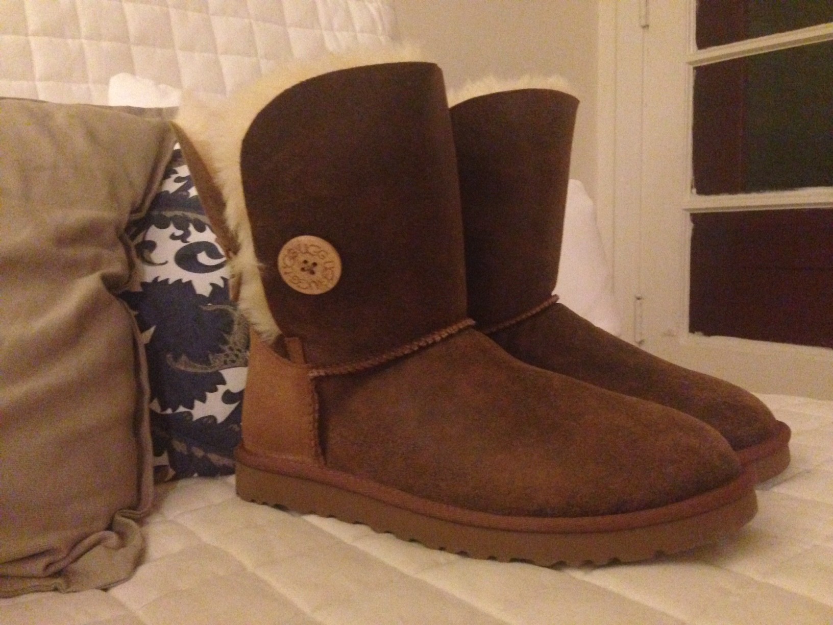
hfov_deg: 55.4
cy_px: 312
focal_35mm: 33
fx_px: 794
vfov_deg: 42.9
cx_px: 416
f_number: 2.4
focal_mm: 4.12
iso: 800
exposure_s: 1/15
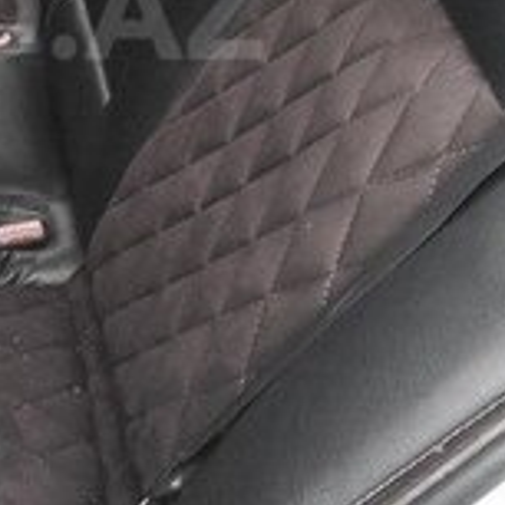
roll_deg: +2.9
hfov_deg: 19.8
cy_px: 10
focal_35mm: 83
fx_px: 1370
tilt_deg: -34.8
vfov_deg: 20.3
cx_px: -76
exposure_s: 1/33
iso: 100
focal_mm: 4.15
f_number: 2.2
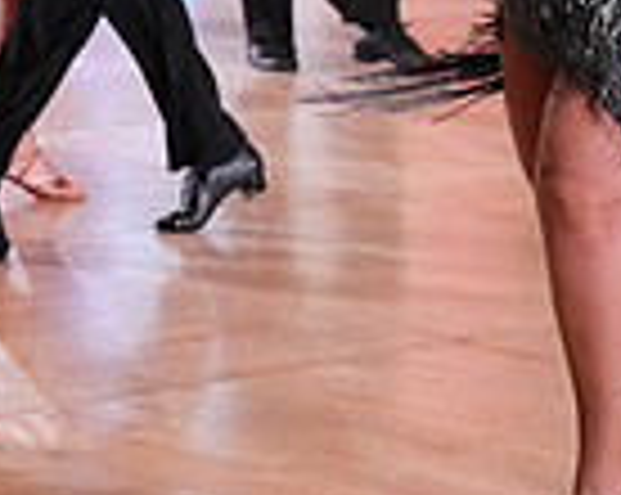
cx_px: 259
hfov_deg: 10.0
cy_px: -261
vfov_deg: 7.8
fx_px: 3561
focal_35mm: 194
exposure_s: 1/500
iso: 2500
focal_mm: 49
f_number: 4
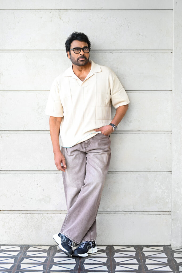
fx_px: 773
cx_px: 91
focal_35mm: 102
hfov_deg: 13.4
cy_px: 136
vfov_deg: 20.0
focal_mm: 102
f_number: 2.8
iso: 320
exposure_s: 1/256
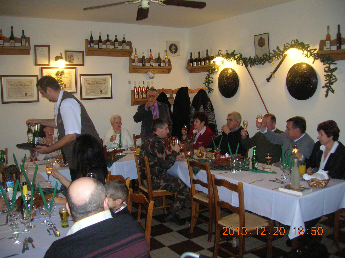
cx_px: 172
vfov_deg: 41.7
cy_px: 129
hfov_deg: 54.0
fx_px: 339
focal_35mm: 34
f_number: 2.9
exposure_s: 1/60.1
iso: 179
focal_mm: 5.7
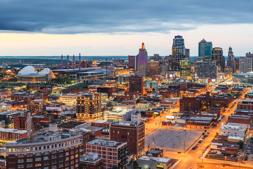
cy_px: 84
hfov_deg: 39.6
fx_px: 351
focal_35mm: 50
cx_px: 126
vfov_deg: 27.0
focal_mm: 50
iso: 64
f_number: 8
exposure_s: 1
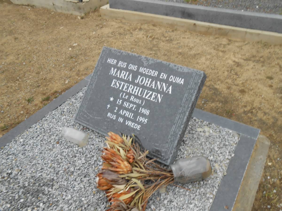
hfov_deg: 60.0
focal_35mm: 30
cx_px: 141
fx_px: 244
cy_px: 106
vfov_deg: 46.8
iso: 80
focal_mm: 5.3
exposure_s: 1/60
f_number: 3.8
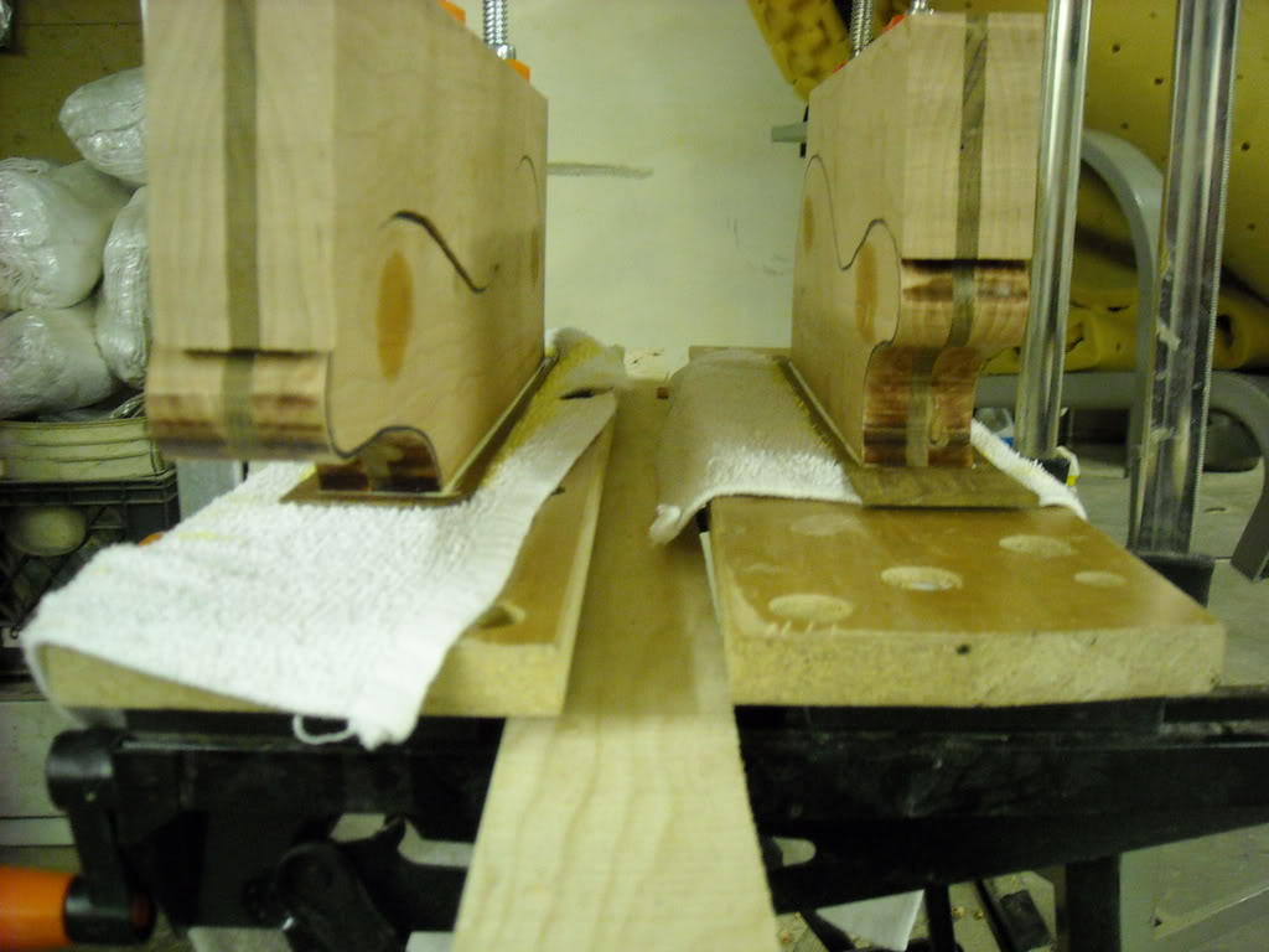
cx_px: 634
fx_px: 1283
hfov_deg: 52.6
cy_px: 476
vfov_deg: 40.7
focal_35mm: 35
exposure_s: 1/13
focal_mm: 5.7
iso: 400
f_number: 2.8
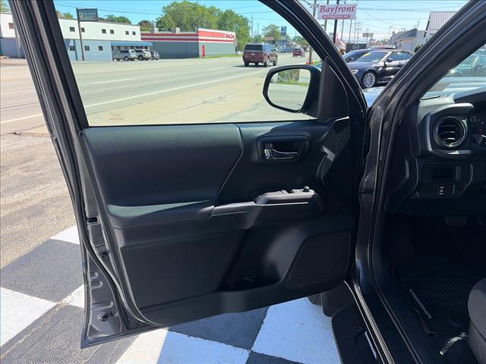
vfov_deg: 53.1
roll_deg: +0.2
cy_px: 182
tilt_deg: -20.3
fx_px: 365
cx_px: 243
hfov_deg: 67.3
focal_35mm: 26
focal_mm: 5.96
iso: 50
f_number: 1.6
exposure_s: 1/1135
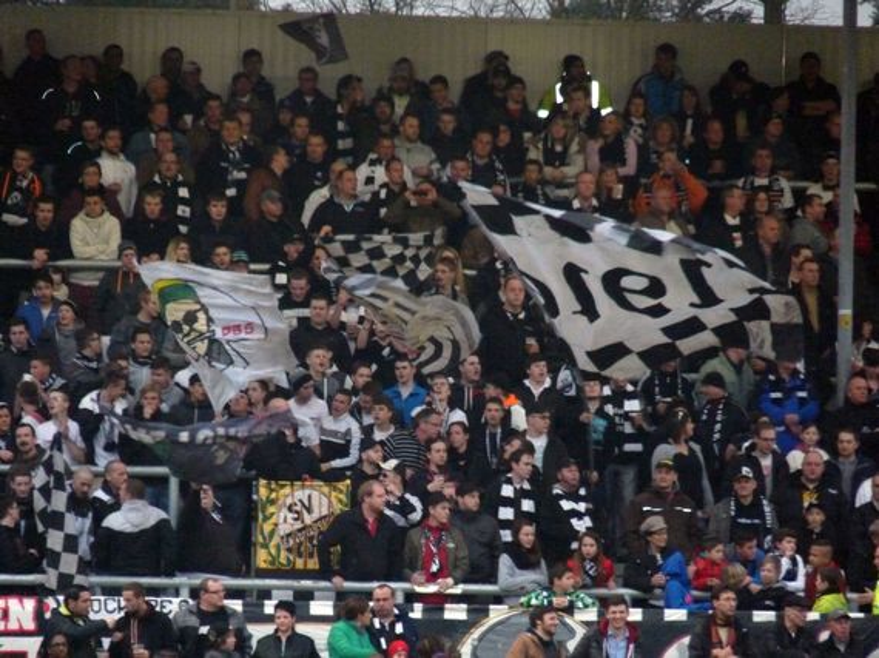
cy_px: 329
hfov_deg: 4.8
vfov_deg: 3.6
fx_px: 10508
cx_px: 440
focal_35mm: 414
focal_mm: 73.6
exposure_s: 1/125
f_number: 3.8
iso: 800
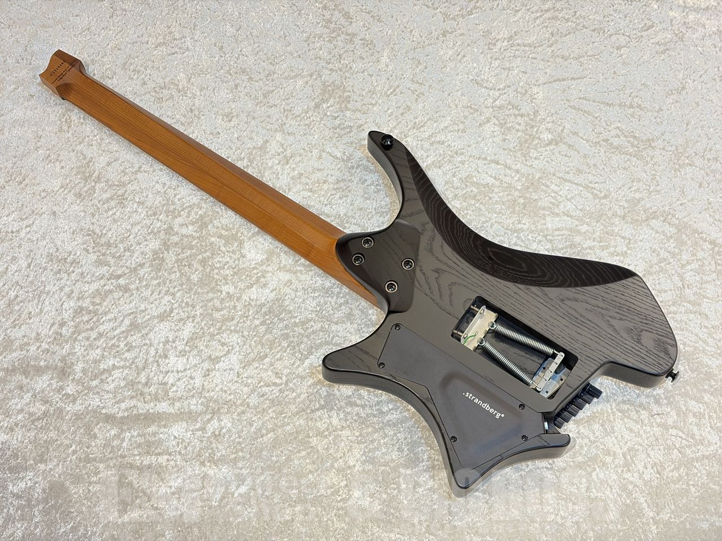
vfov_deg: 28.0
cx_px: 361
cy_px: 270
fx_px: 1085
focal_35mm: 52
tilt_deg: -66.5
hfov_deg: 36.8
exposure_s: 1/40
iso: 160
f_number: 1.6
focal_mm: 5.96
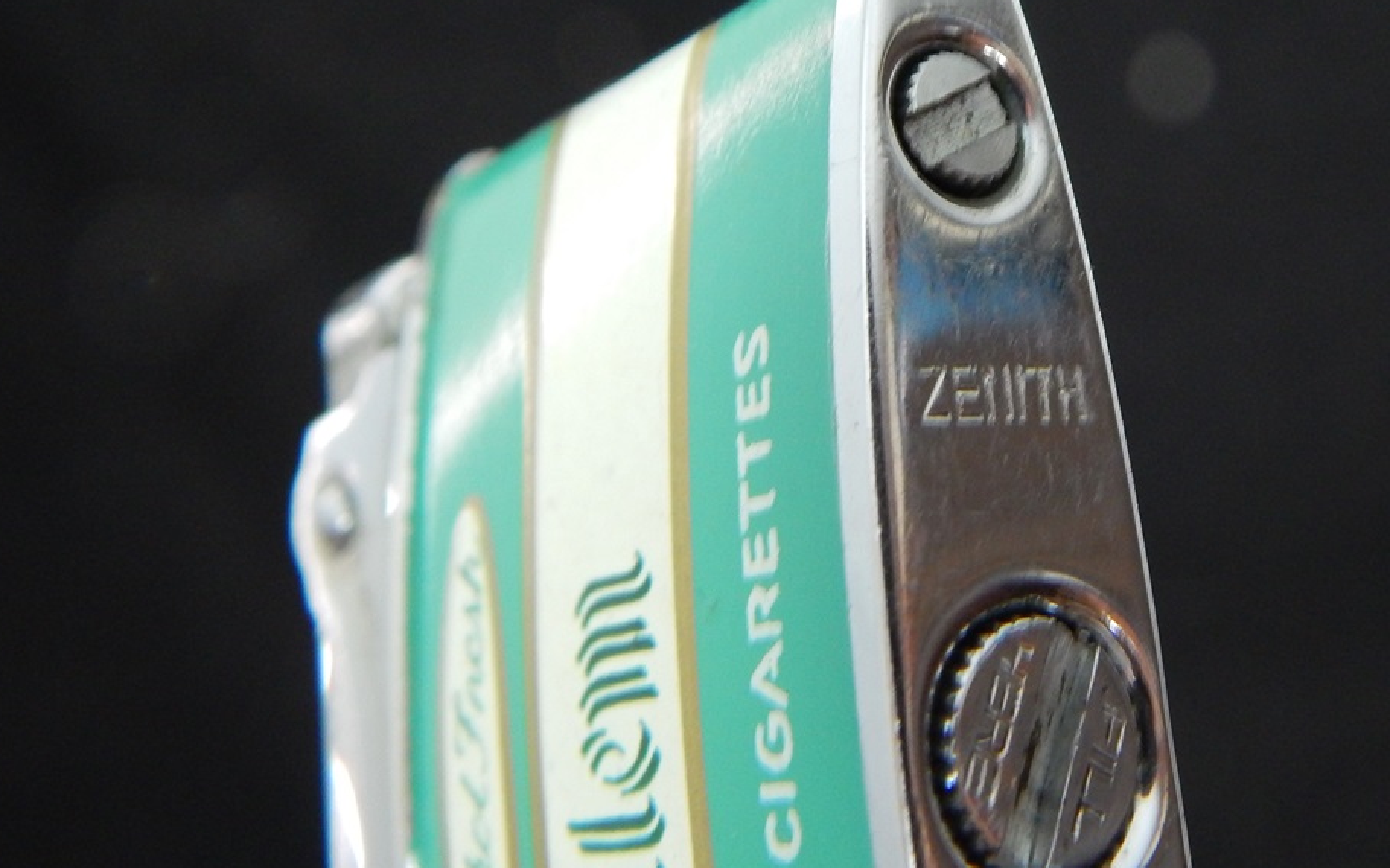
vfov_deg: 26.3
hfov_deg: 41.0
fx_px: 1818
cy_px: 157
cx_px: 992
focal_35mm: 48
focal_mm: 5.6
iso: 400
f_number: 3.2
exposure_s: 1/15
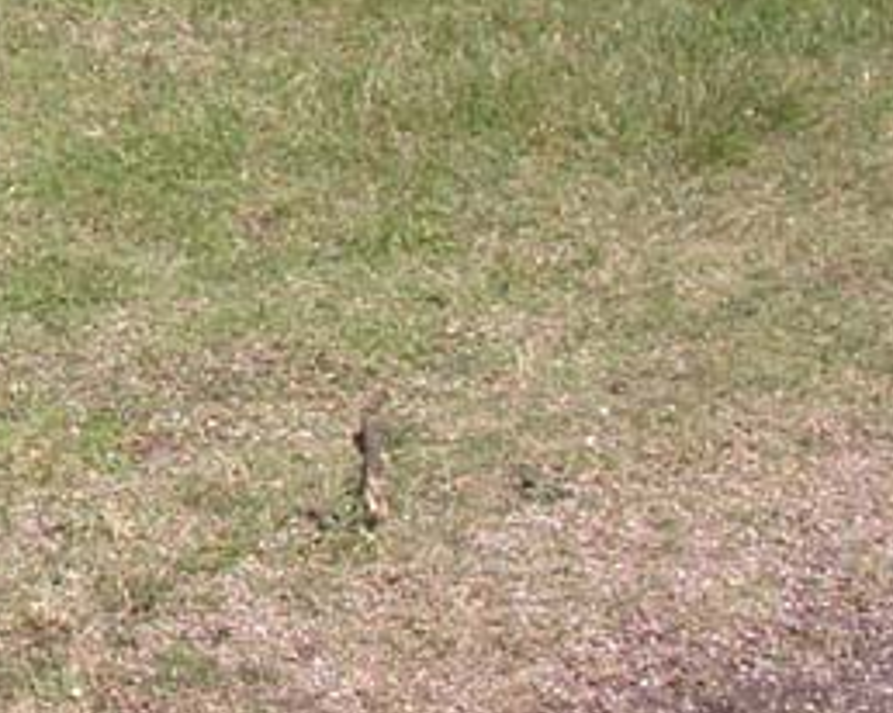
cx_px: -377
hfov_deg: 15.6
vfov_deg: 12.9
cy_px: -215
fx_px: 3037
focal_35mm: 115
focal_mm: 7.85
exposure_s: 1/376
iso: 100
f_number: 6.7
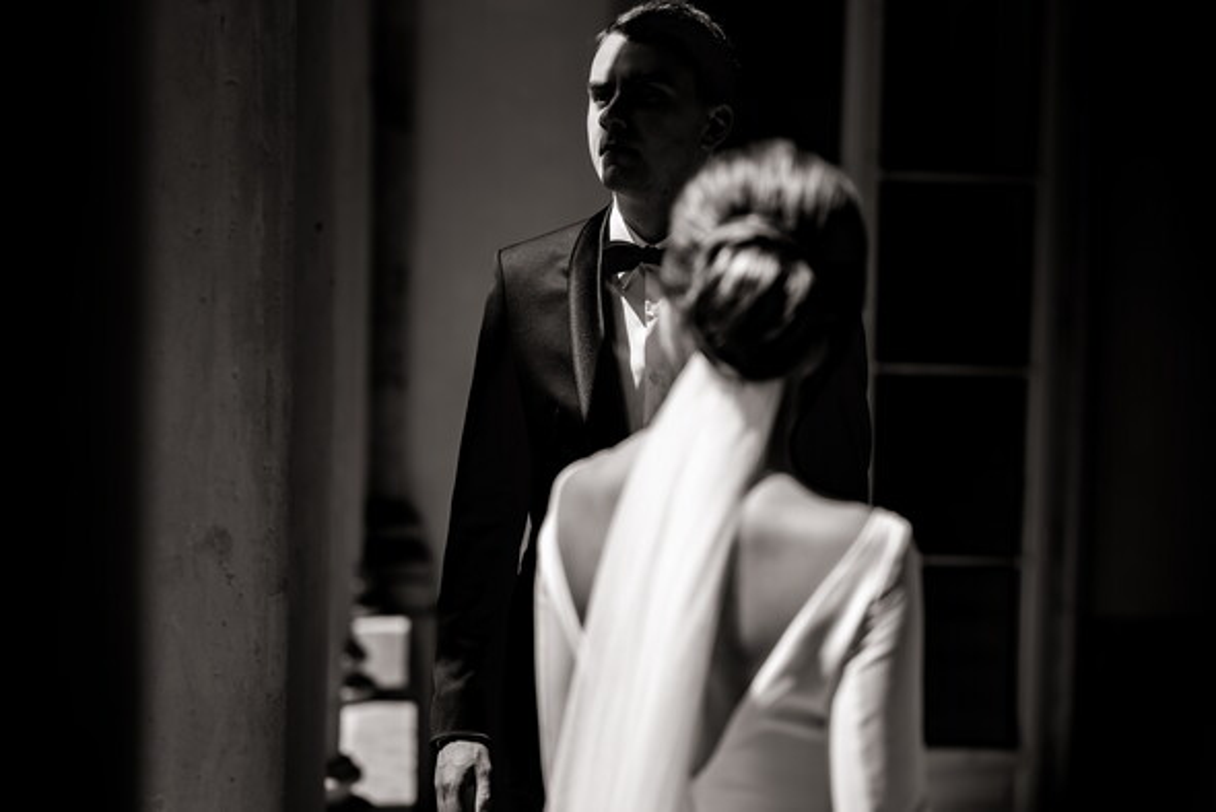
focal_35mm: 85
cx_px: 608
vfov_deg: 16.1
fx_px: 2872
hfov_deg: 23.9
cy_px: 406
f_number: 2.8
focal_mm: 85
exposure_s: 1/2000
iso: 100
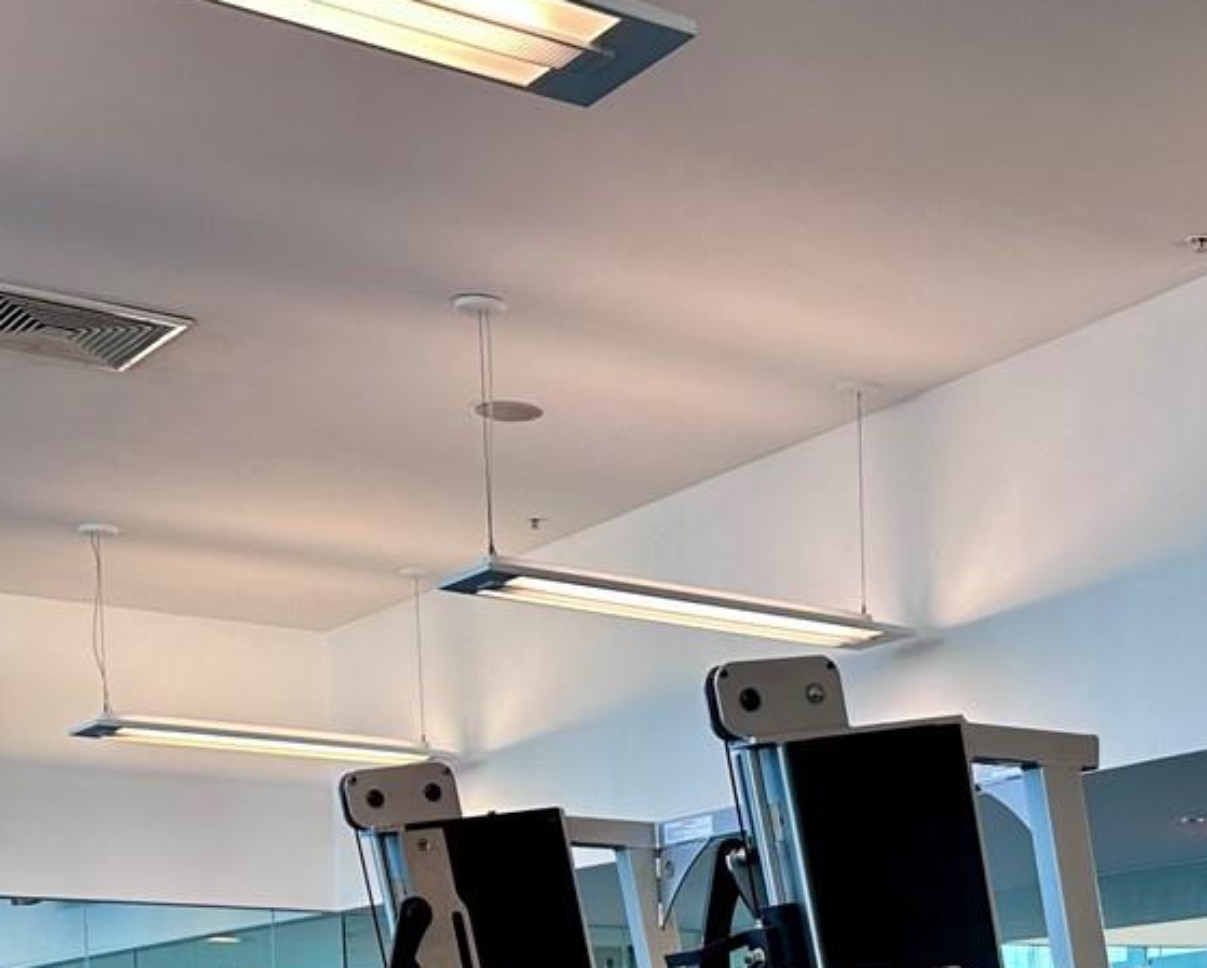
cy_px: 1253
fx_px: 2395
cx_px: 1064
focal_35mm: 67
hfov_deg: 27.4
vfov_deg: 20.8
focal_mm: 6.86
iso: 100
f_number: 1.78
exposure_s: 1/120
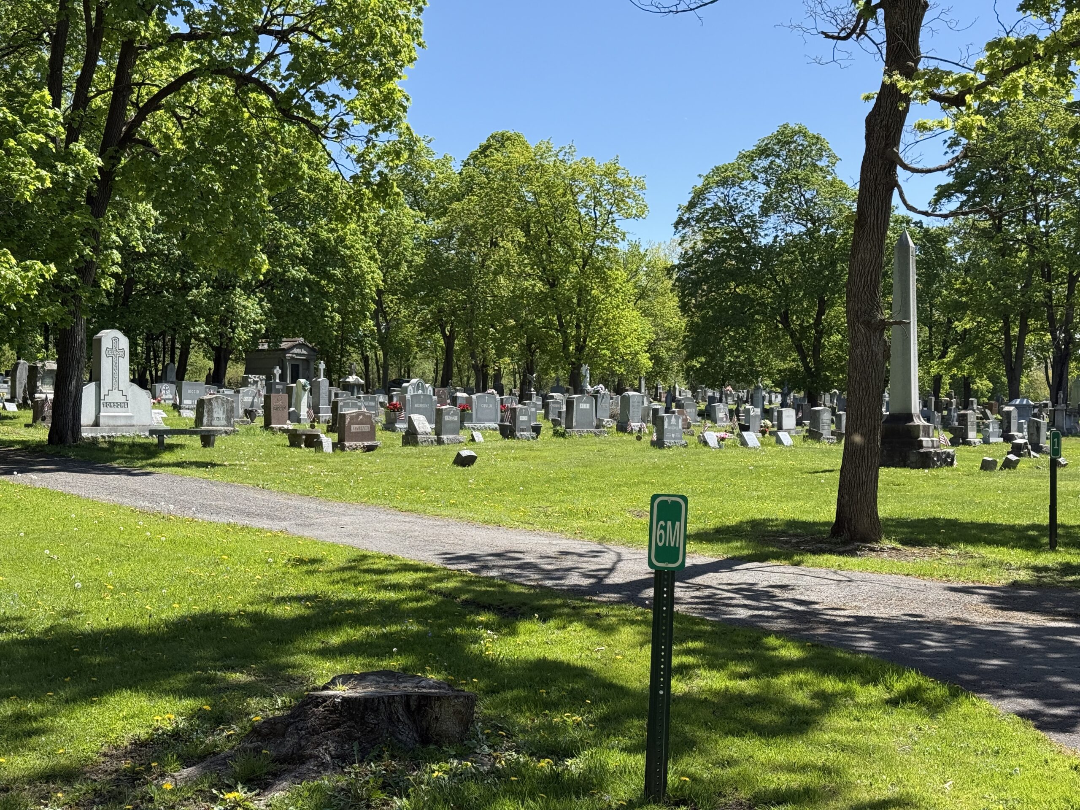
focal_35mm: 48
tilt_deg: +1.3
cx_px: 540
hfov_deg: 39.7
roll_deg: +0.3
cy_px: 405
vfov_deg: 30.3
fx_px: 1498
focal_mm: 6.76
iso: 80
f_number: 1.78
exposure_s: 1/2976
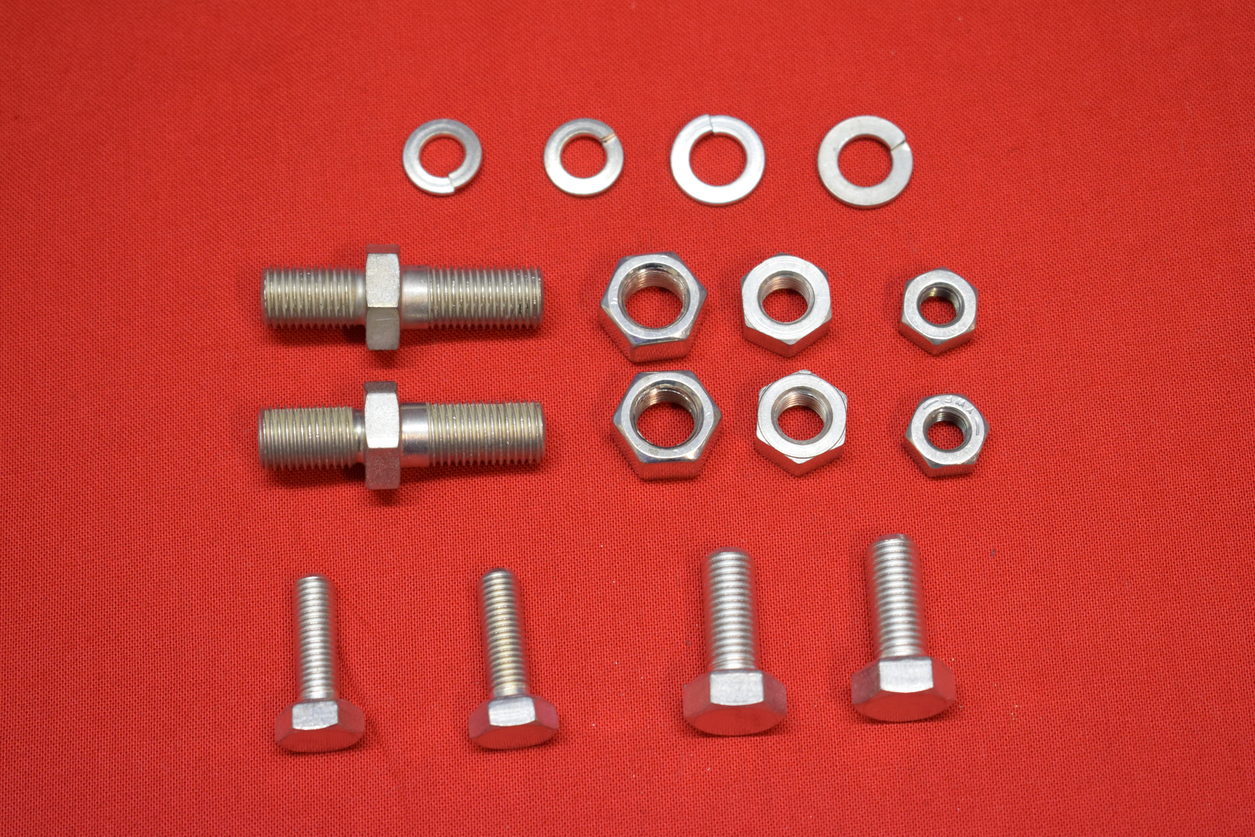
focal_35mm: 82
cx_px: 628
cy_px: 418
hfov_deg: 24.6
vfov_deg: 16.6
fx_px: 2877
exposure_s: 1/60
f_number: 5.6
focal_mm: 55
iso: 800
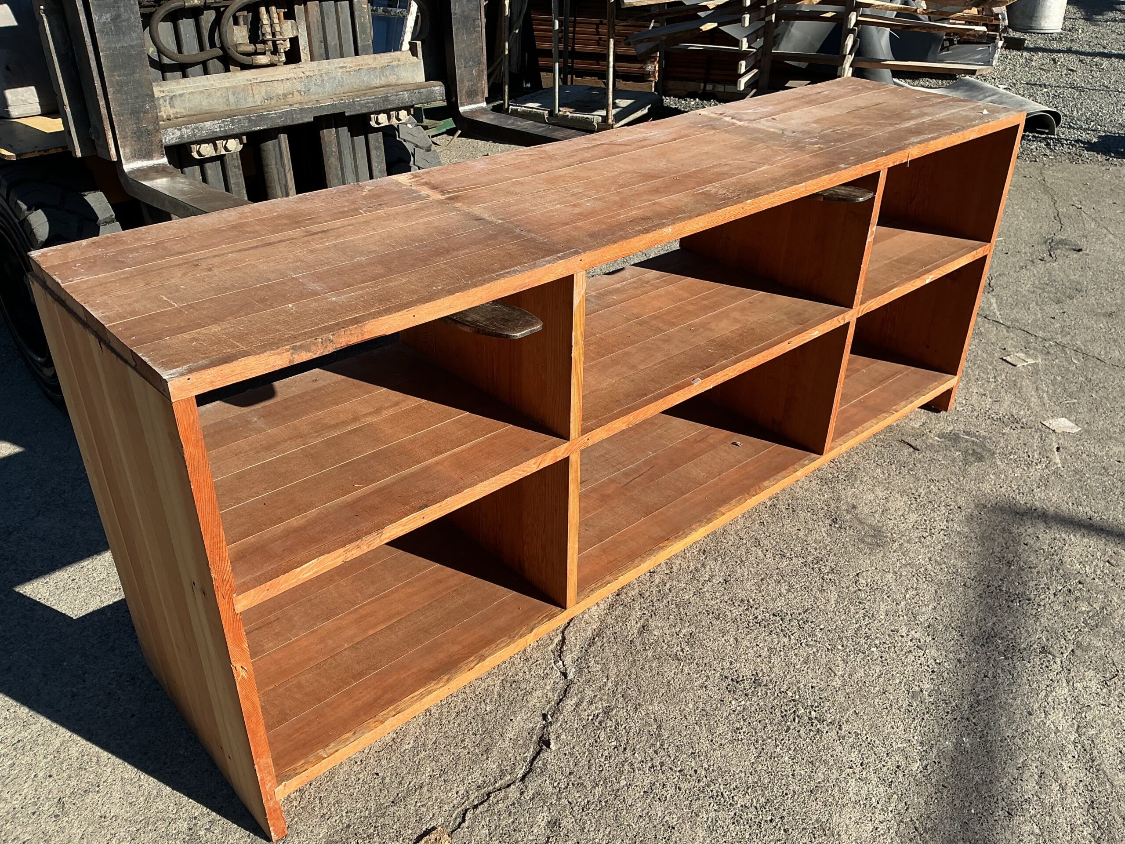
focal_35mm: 29
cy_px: 422
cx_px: 562
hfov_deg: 61.7
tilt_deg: -31.0
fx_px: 942
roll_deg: +1.3
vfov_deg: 48.2
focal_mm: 3
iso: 25
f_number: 1.8
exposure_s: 1/1377
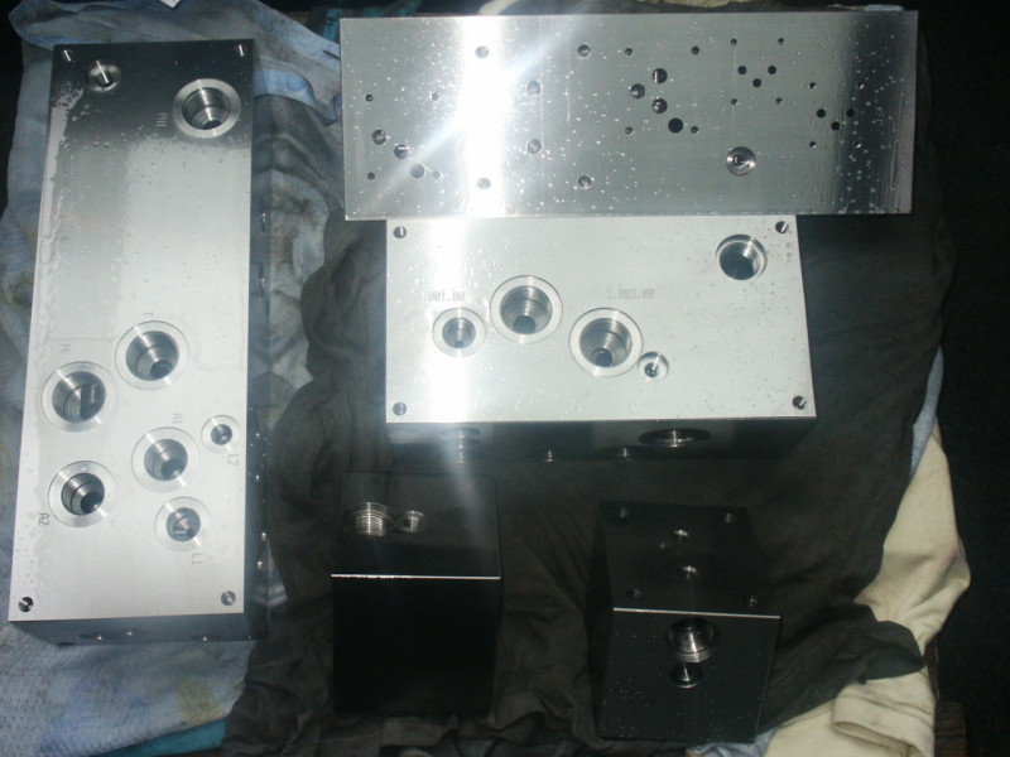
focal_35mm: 47
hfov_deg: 40.4
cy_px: 378
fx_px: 1371
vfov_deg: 30.9
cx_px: 505
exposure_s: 1/45
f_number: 8
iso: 200
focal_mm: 9.76
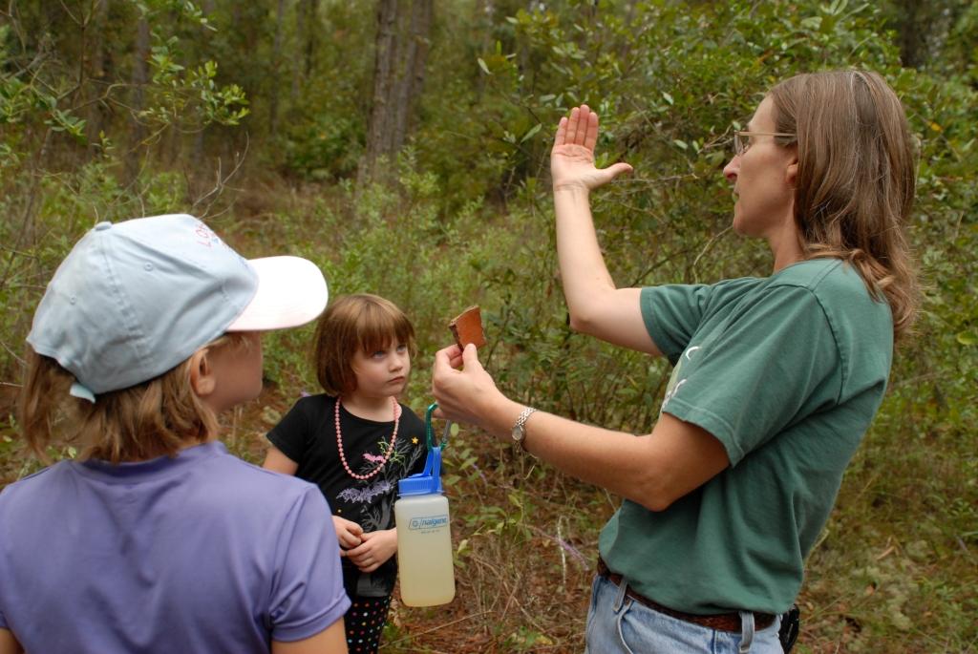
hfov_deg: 53.1
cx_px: 489
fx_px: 979
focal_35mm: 36
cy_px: 327
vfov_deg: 37.0
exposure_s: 1/160
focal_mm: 24
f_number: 4
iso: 400
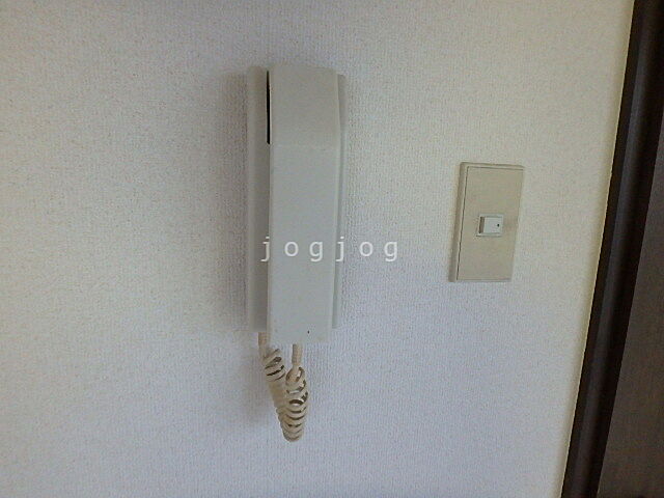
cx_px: 332
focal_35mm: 21
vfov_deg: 63.4
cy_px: 249
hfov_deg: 79.0
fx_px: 403
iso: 800
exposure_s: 1/25
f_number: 3.5
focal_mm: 3.7
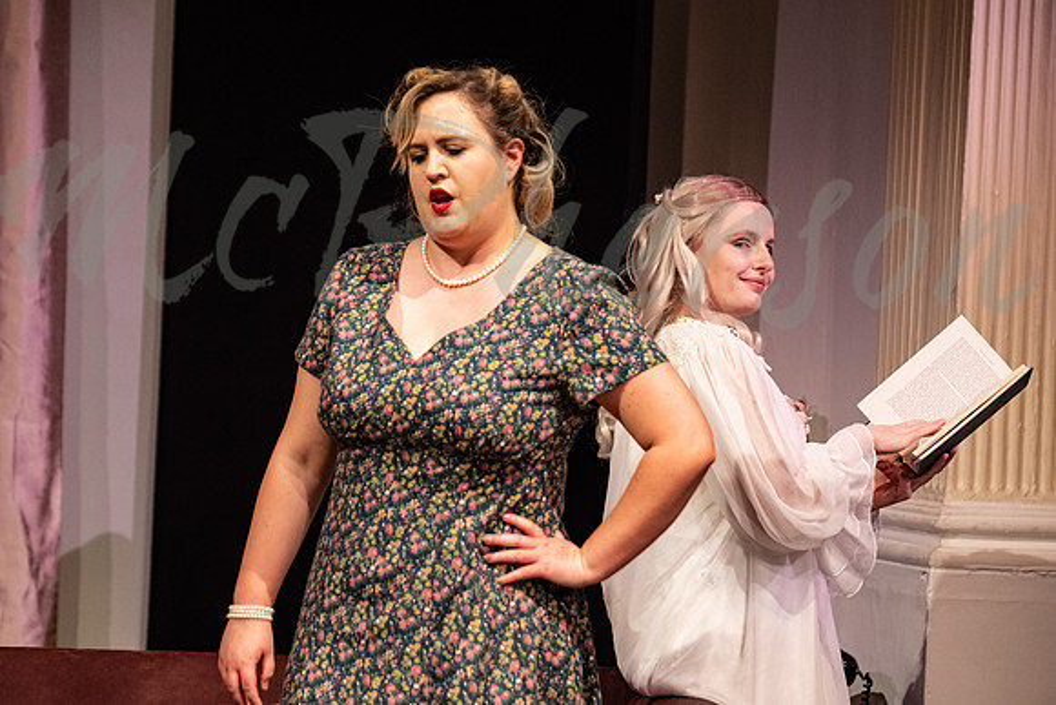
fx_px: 3550
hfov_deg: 16.9
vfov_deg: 11.3
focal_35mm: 121
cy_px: 352
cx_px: 528
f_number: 3.2
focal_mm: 80.4
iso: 2000
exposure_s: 1/250
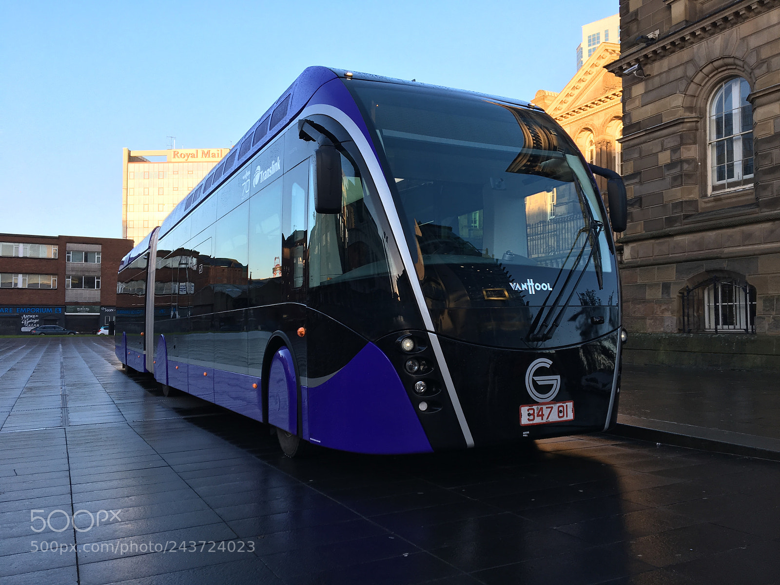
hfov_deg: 61.7
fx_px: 653
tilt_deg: +6.3
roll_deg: -0.5
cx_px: 390
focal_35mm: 29
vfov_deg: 48.2
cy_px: 292
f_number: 2.2
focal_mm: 4.15
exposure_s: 1/180
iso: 25
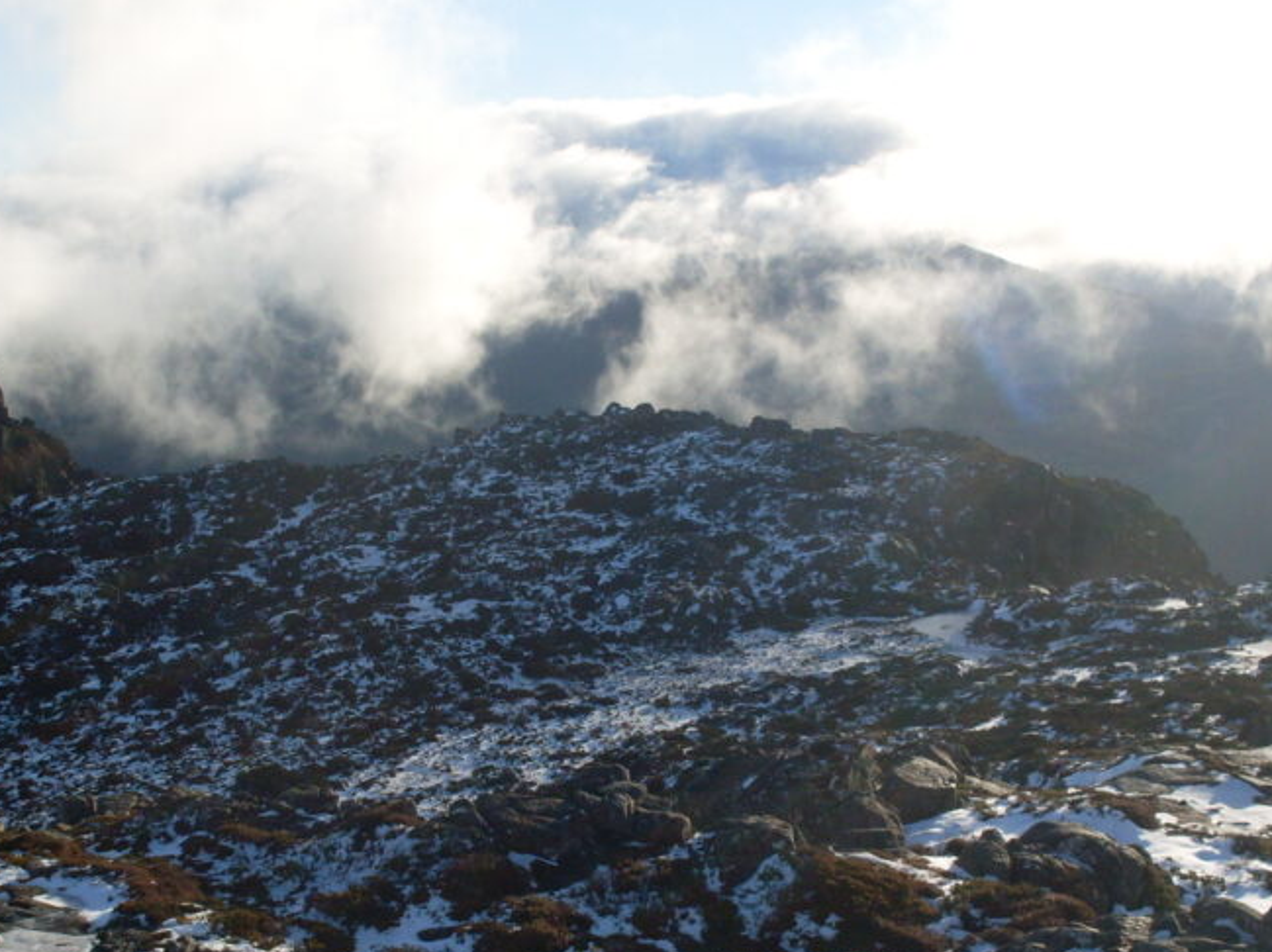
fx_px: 2204
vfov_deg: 24.3
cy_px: 588
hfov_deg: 32.2
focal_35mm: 60
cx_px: 568
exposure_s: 1/180
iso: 80
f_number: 8.4
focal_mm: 6.3
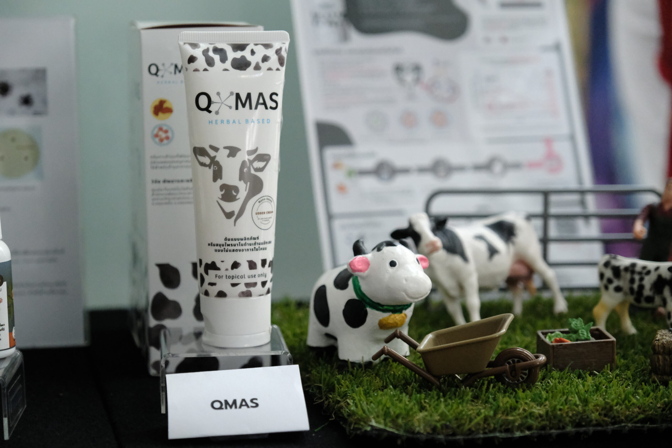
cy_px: 224
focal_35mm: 83
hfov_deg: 24.5
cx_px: 336
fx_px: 1549
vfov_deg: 16.5
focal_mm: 55
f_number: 2.8
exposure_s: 1/2000
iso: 8000
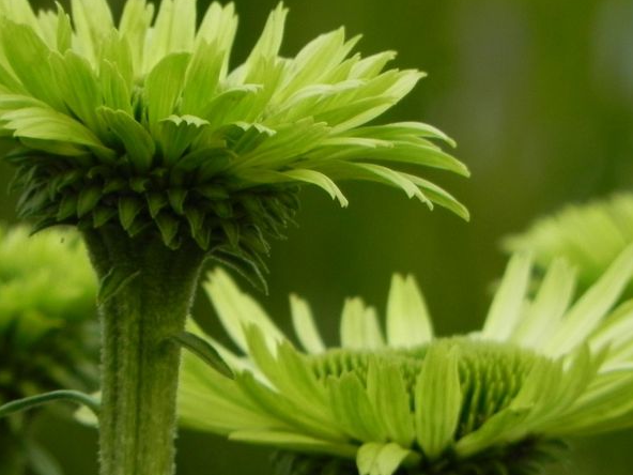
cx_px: 346
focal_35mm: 1222
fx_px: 22346
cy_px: 337
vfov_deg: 1.2
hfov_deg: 1.6
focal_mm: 120
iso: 160
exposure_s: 1/40
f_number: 5
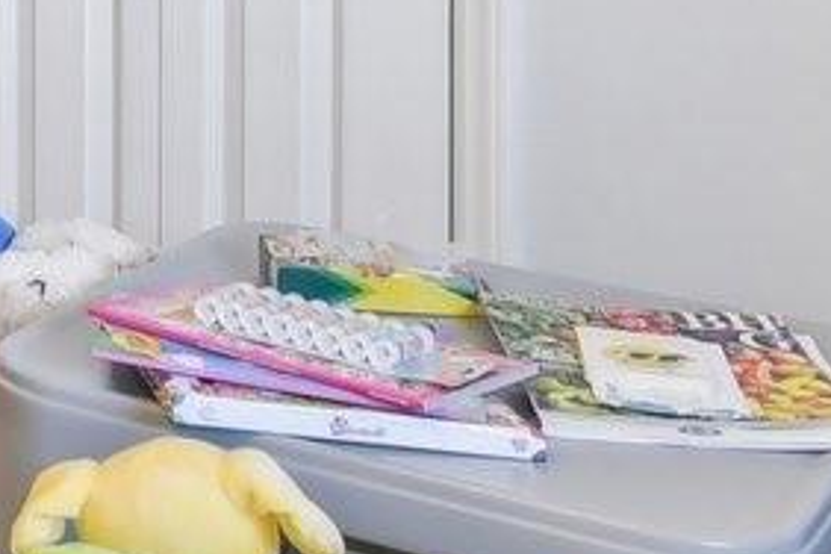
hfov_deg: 15.6
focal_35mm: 109
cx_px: -737
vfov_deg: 11.4
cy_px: -550
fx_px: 2516
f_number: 8
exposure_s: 1/4
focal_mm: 15
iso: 200
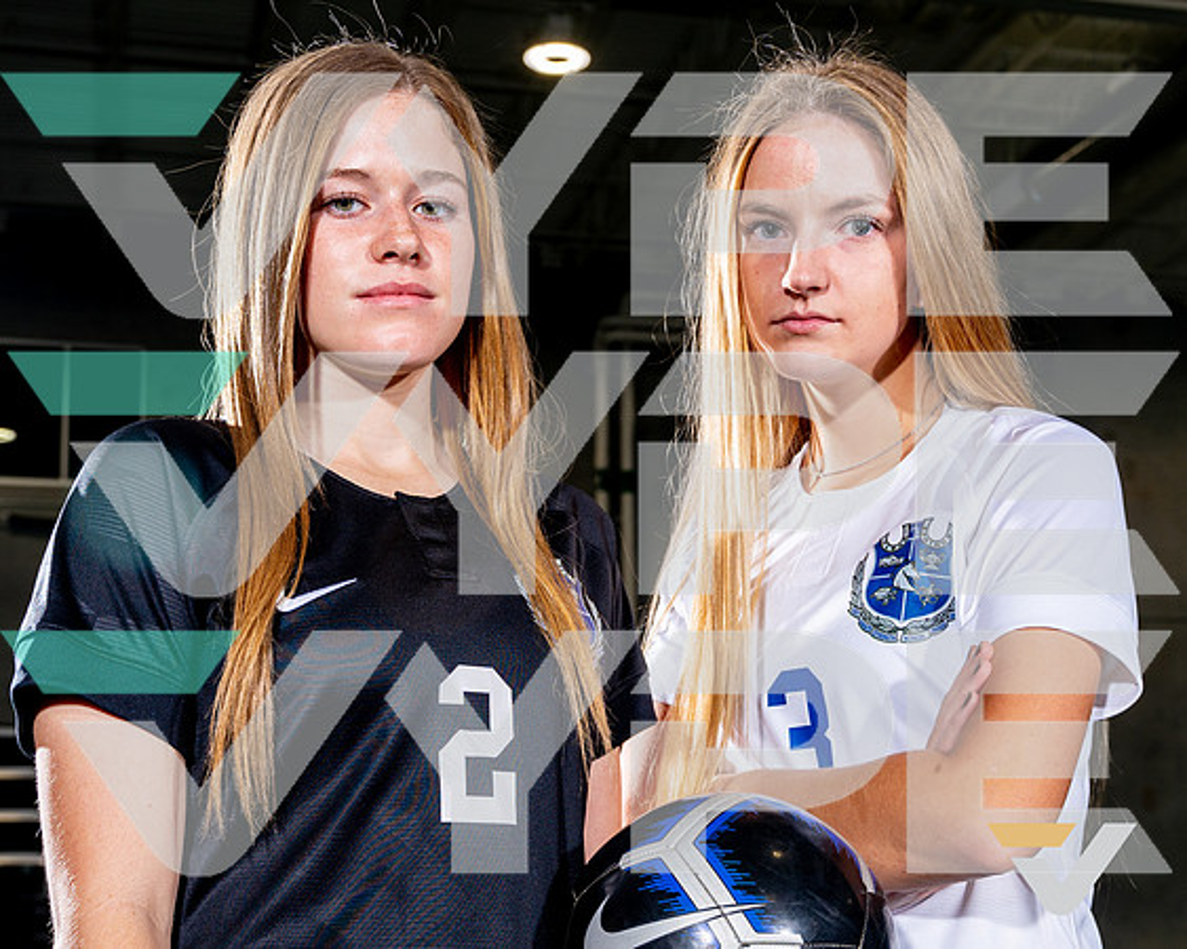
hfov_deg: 34.0
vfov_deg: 27.4
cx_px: 586
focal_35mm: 55
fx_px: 1939
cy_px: 607
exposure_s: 1/125
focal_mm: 35
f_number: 5.6
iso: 100
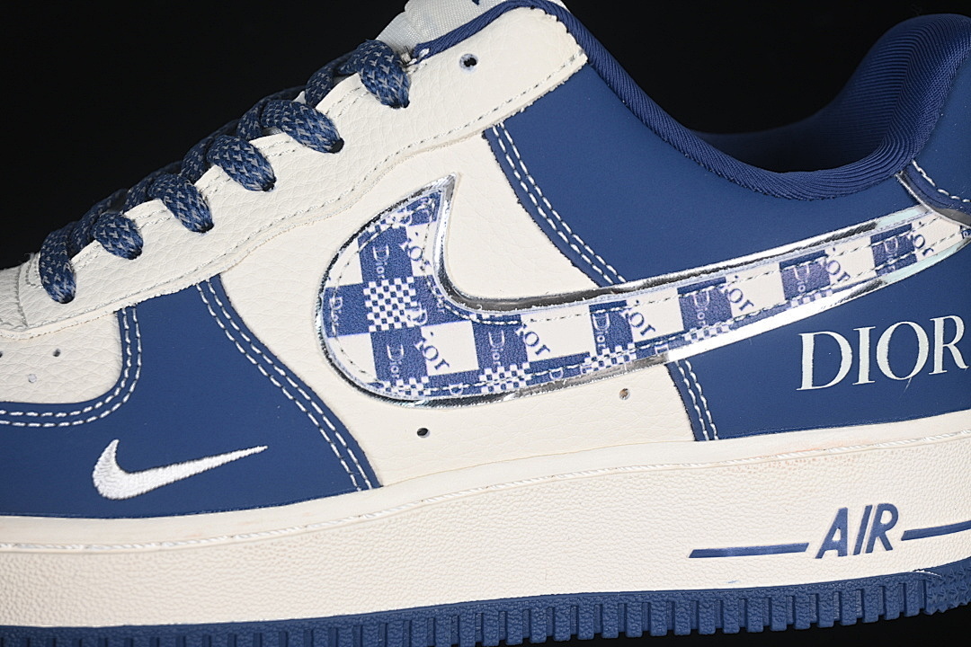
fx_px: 2023
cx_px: 486
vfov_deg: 18.2
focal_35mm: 75
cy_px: 324
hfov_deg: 27.0
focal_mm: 50
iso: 160
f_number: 7.1
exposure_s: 1/60
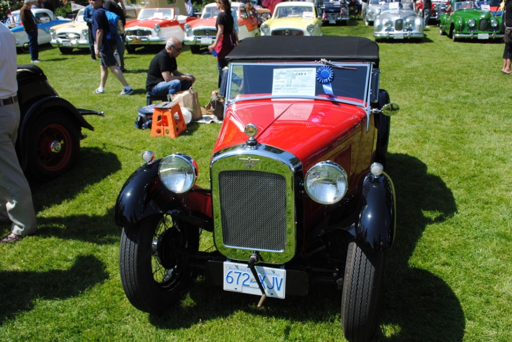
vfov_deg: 43.7
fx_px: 427
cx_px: 256
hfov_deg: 61.9
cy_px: 171
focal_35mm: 30
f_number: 9
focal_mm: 20
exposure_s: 1/160
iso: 100
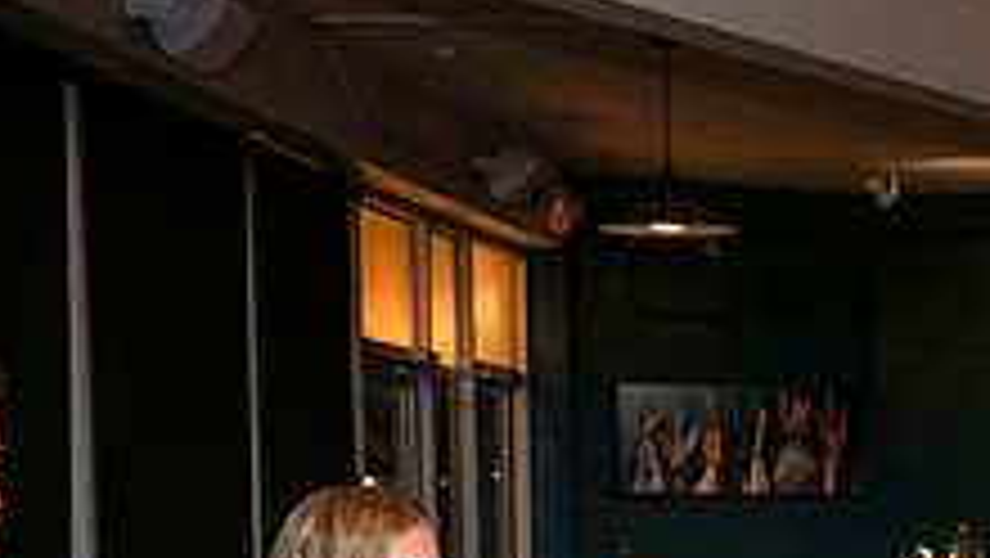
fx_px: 3283
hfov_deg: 16.7
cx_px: 1040
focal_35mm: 125
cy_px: 848
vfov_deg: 9.4
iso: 640
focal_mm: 45
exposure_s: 1/200
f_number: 4.5
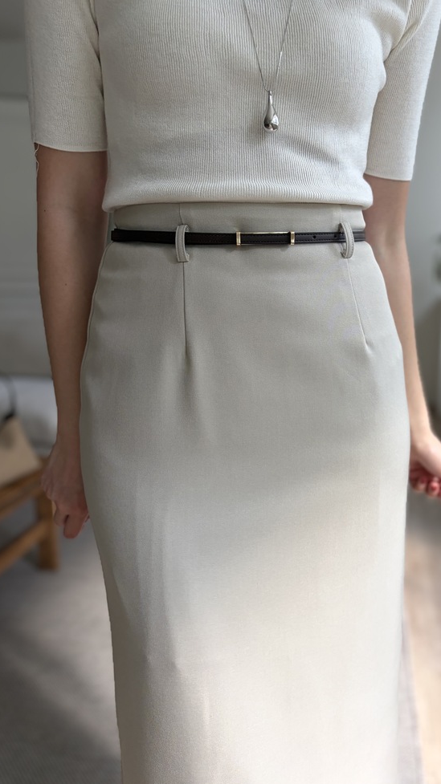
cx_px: 293
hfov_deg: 39.7
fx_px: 603
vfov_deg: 66.1
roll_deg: -1.8
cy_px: 388
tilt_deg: -12.2
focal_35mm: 29
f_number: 1.6
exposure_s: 1/122
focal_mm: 5.96
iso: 80
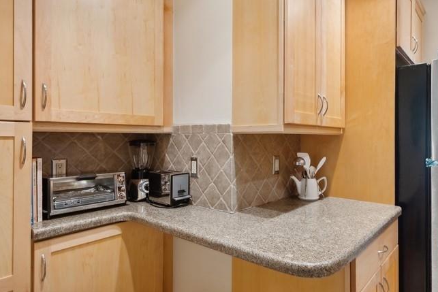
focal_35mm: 21
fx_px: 256
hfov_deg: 80.4
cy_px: 127
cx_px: 259
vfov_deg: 59.3
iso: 200
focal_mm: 10
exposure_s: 1/4
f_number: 5.6
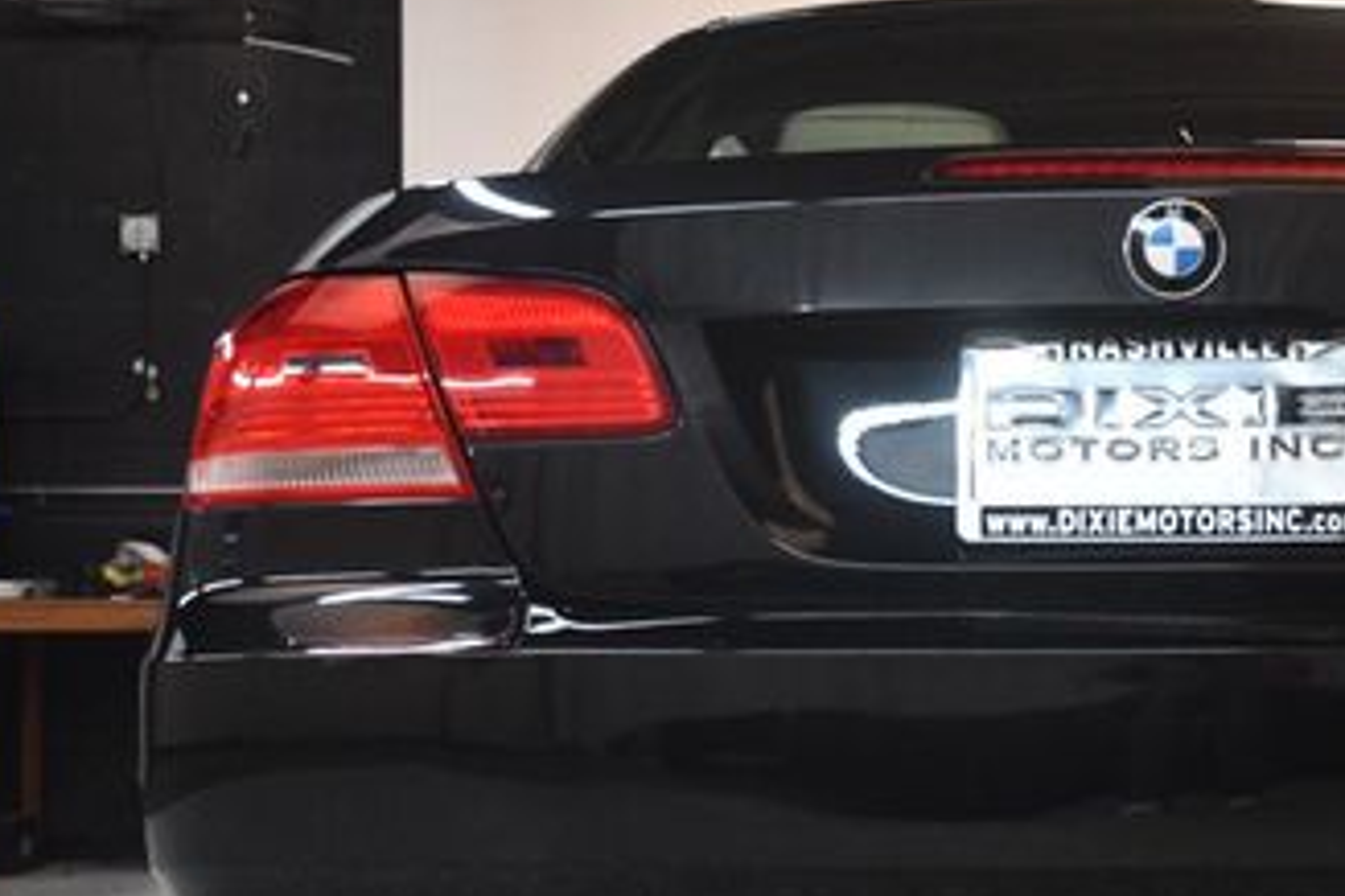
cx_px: 1197
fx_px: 3288
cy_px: 612
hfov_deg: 22.6
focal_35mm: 88
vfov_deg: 15.5
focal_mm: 30
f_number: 4
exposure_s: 1/125
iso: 2000
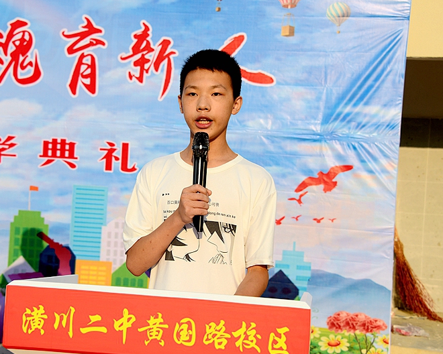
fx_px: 865
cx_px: 191
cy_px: 178
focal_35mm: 66
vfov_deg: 23.1
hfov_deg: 28.7
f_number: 6.3
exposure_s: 1/160
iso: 64
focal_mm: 58
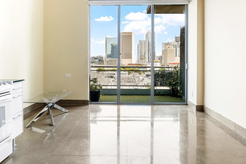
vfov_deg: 47.1
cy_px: 54
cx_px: 125
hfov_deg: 67.4
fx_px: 184
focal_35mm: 27
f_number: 7.1
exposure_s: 1/40
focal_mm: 16
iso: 500
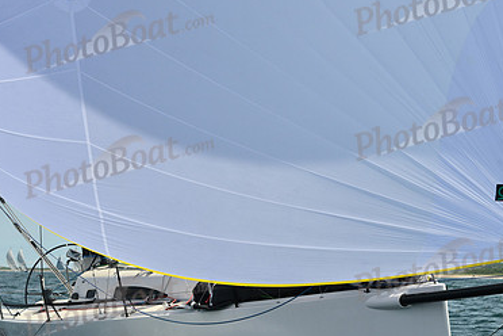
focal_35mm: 128
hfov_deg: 16.0
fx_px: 1788
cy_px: 215
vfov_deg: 10.7
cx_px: 285
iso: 320
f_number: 10
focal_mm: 82
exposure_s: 1/1000
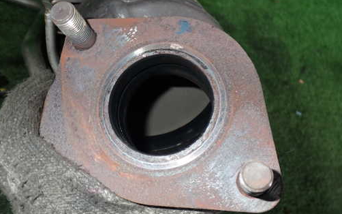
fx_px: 354
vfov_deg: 33.6
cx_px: 168
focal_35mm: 38
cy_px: 118
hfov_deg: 51.5
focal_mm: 5.4
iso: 200
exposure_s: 1/30
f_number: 6.3
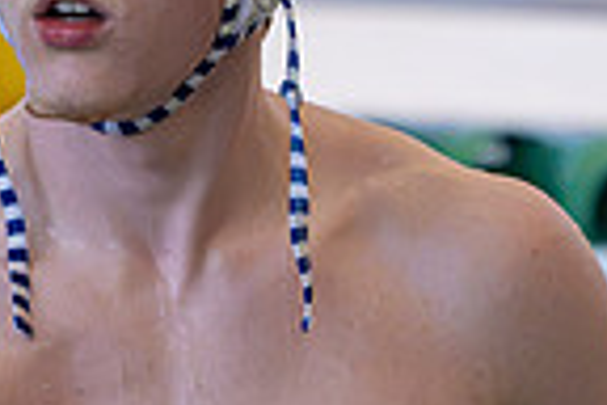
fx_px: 27633
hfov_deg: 1.3
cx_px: 111
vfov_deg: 0.8
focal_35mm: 1639
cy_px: 103
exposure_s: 1/1000
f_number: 4
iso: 10000
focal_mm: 280
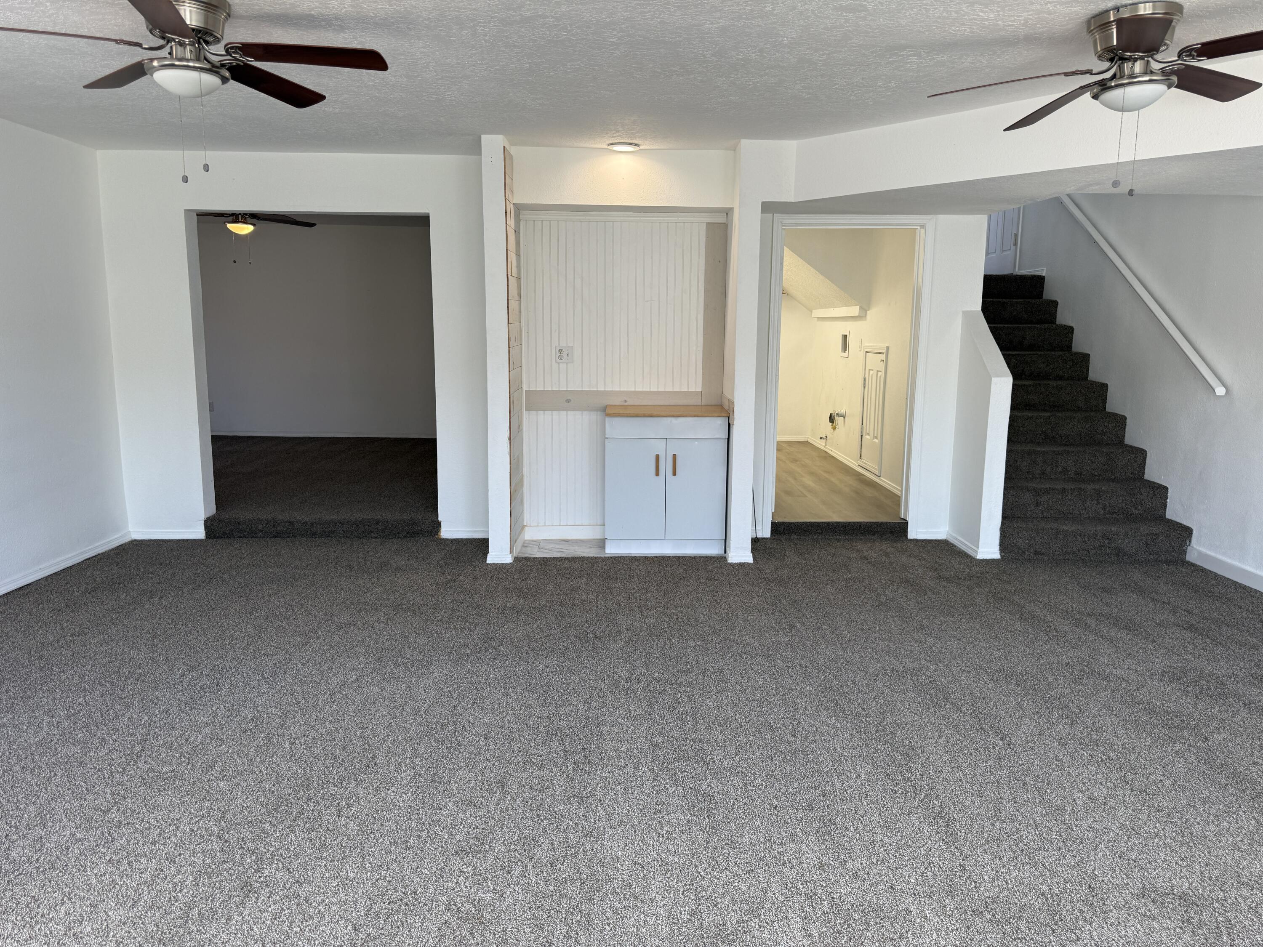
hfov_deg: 71.6
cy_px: 474
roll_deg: -0.2
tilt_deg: -8.5
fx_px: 876
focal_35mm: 24
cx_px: 632
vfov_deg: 56.8
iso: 80
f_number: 1.78
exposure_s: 1/159
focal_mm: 6.76
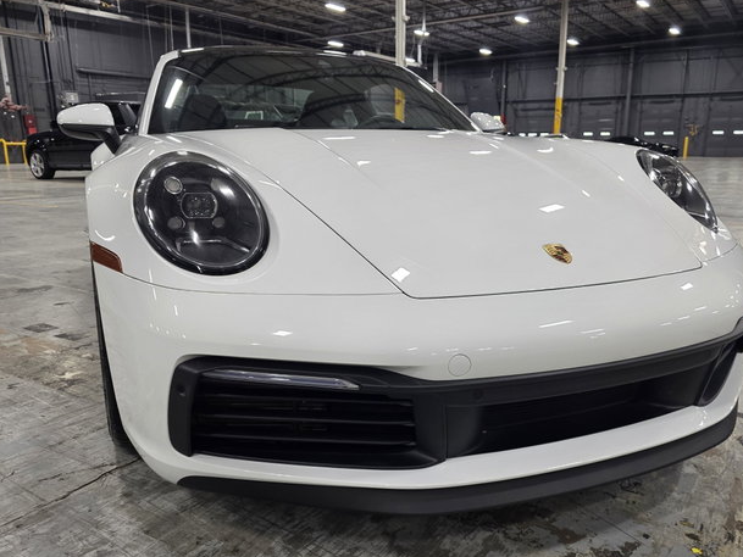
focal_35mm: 29
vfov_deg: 48.2
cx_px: 410
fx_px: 623
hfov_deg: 61.5
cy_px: 307
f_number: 1.7
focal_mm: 6.3
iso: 200
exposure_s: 1/120
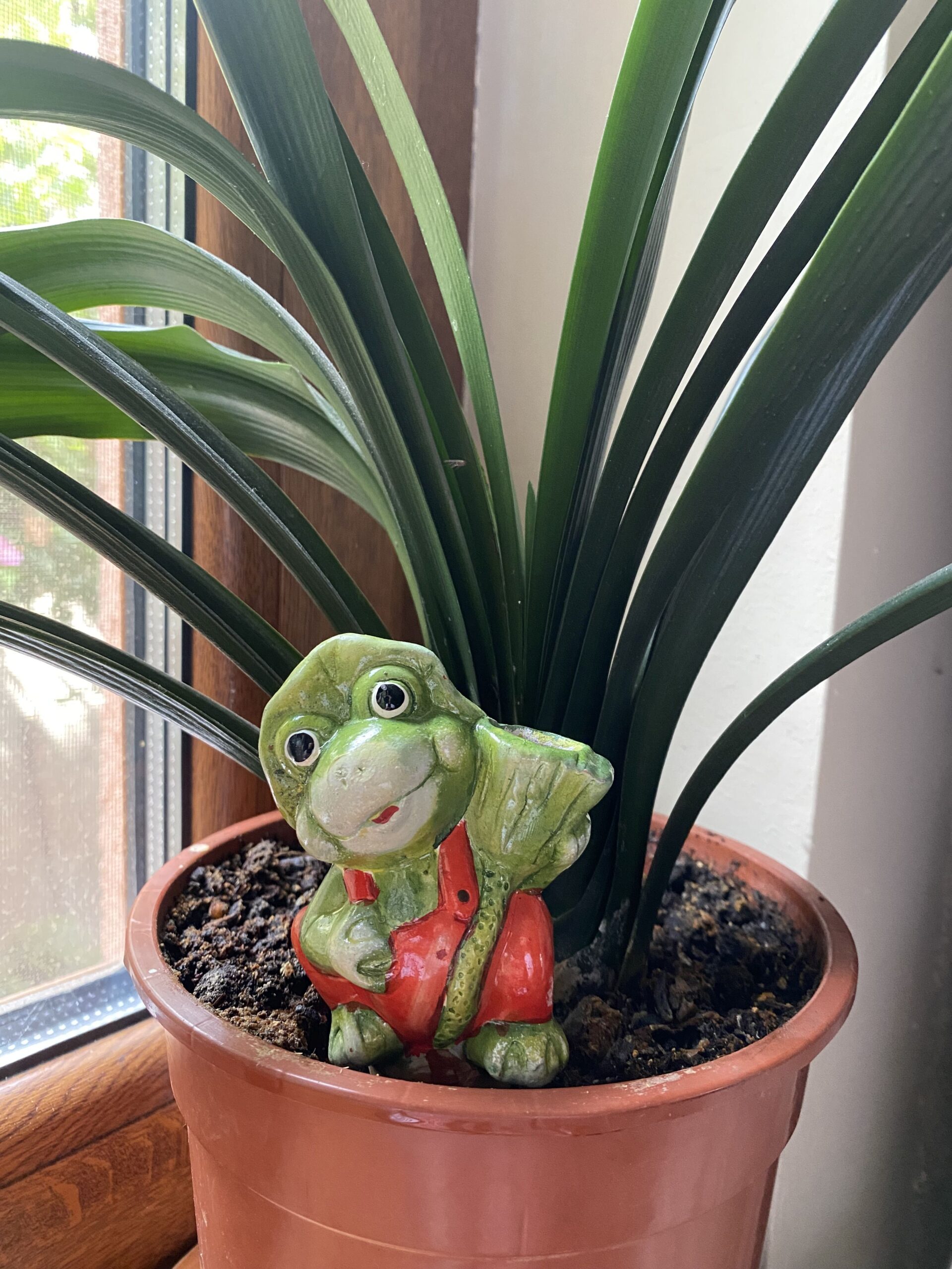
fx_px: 917
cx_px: 476
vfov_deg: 69.4
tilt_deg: -7.2
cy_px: 634
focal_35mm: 25
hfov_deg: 54.9
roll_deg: -2.6
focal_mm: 4.25
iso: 400
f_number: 1.8
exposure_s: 1/60
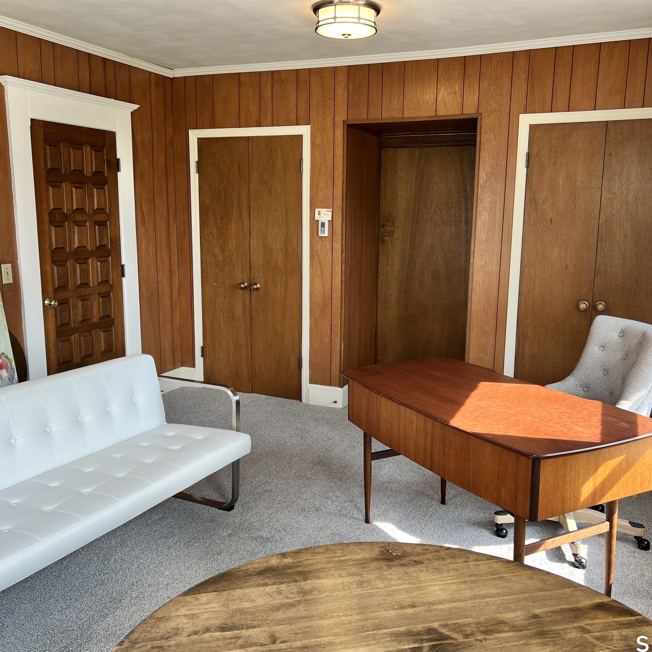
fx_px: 661
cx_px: 327
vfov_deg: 52.5
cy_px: 329
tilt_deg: -10.6
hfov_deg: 52.5
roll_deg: -0.5
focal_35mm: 31
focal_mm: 5.7
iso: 32
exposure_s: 1/130
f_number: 1.5
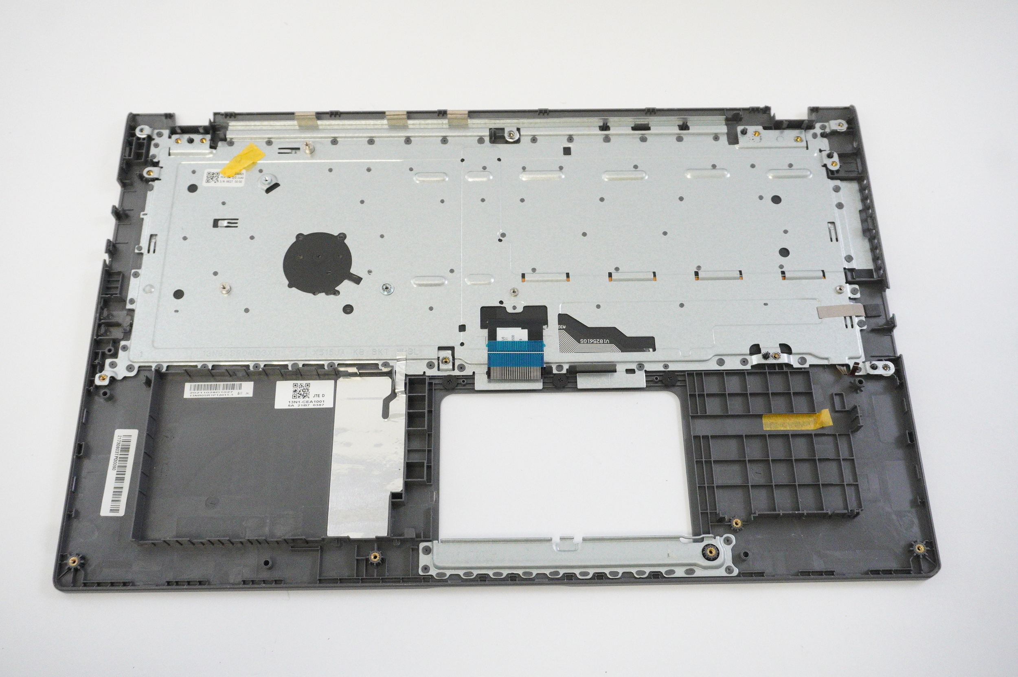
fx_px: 932
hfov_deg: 57.3
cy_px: 338
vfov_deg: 39.9
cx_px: 509
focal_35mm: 33
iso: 5000
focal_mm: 22
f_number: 5.6
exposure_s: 1/250
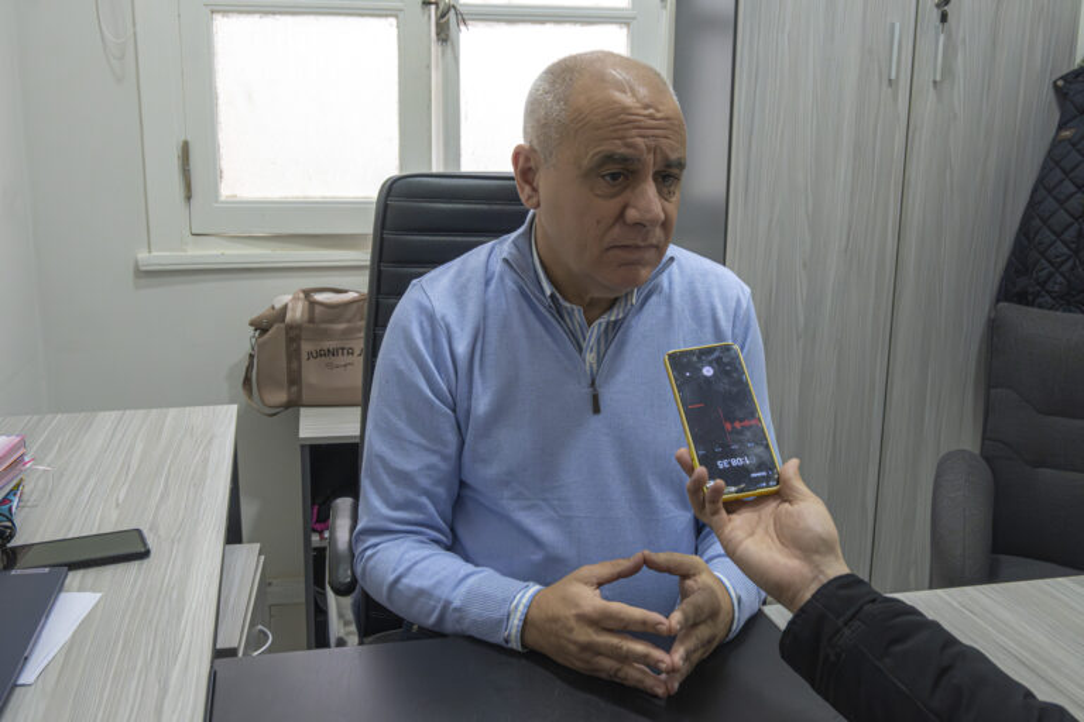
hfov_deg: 53.1
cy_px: 361
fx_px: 1084
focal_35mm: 36
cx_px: 542
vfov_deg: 36.9
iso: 4000
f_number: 6.3
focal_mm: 24
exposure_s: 1/160
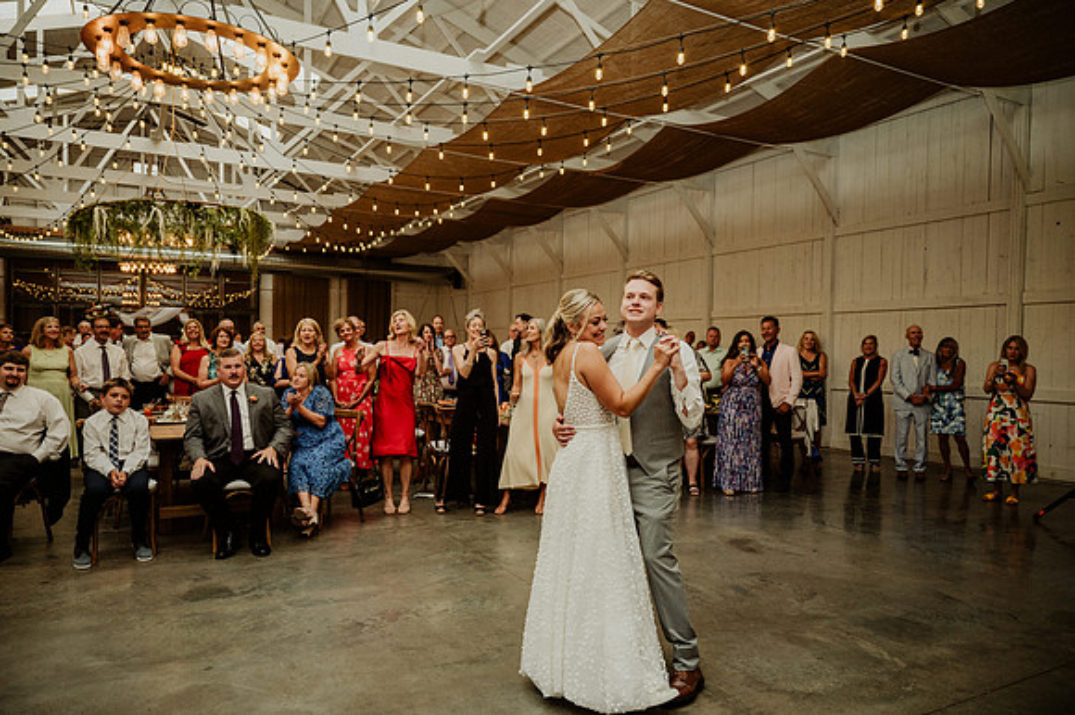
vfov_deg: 51.9
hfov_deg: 72.3
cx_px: 545
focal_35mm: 25
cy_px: 357
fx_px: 735
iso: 125
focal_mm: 24
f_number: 2.8
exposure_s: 1/200
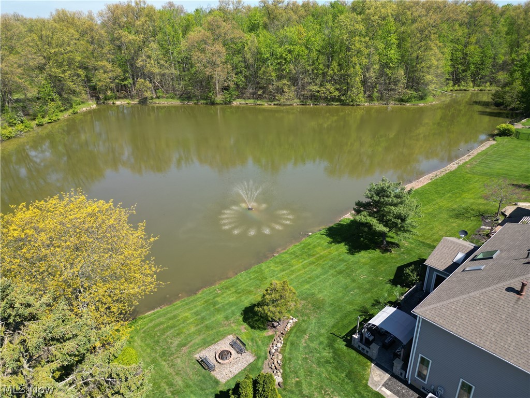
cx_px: 265
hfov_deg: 71.6
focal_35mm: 24
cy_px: 199
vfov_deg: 56.8
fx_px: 367
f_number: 1.7
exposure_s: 1/1600
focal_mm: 6.72
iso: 110
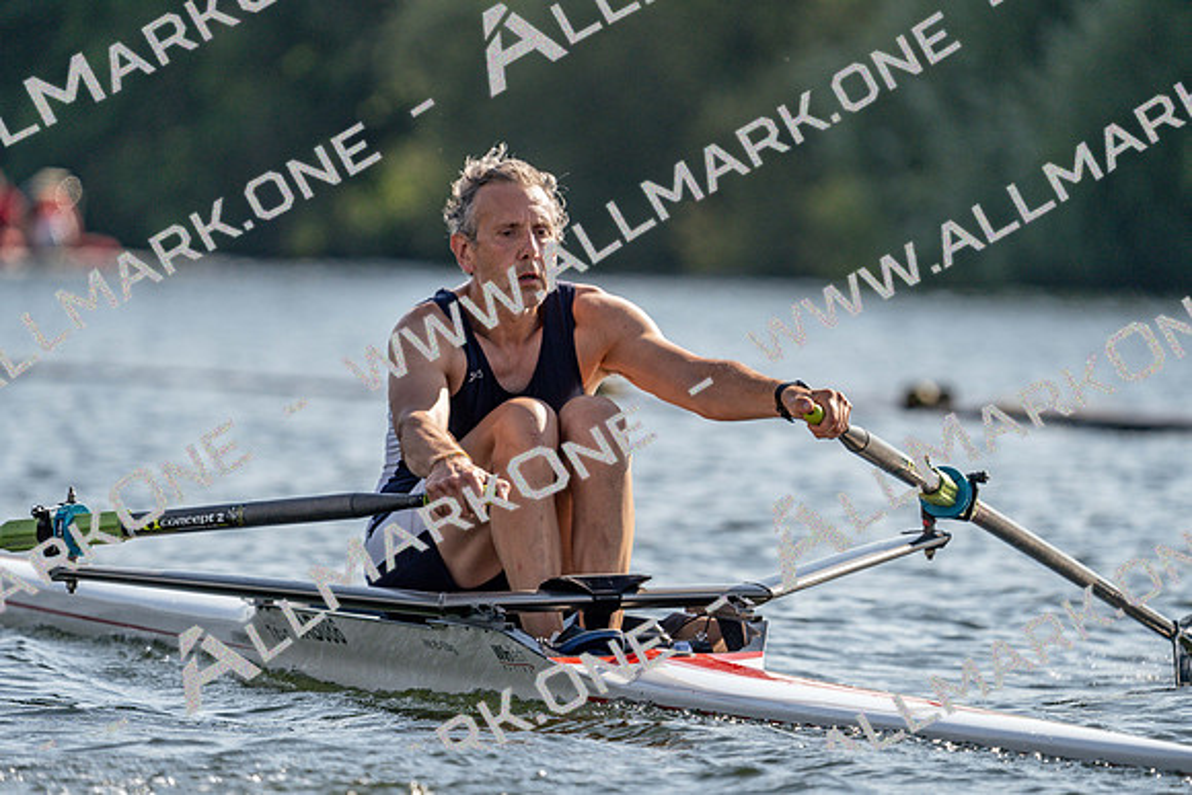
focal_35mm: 448
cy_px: 398
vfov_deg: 3.1
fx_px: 14837
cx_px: 596
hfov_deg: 4.6
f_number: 6.3
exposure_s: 1/1600
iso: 250
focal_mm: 448
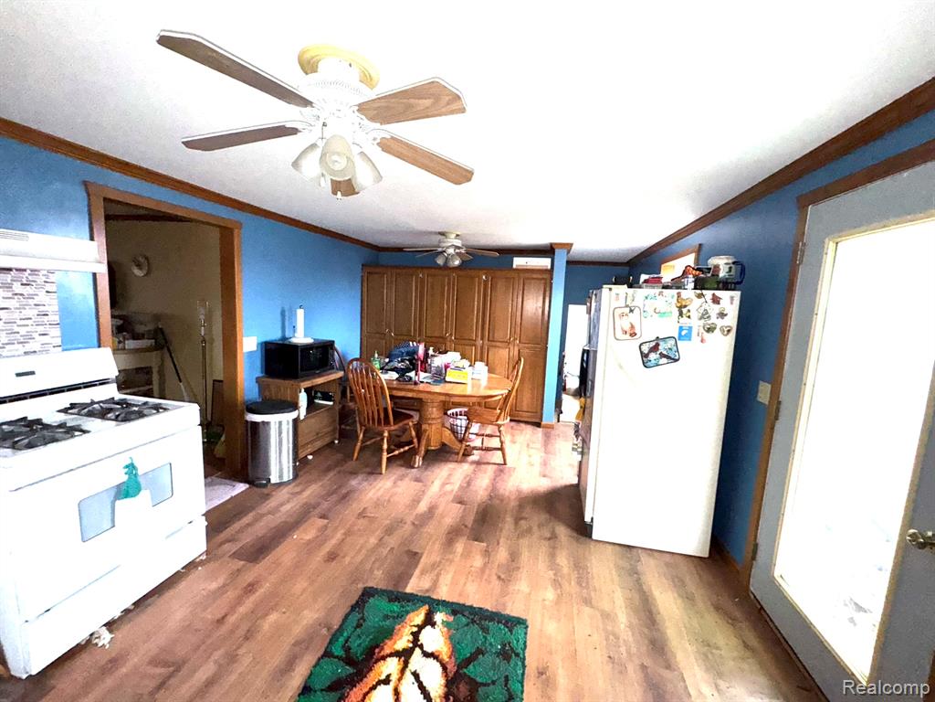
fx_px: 378
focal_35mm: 14
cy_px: 351
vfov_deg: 85.7
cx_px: 468
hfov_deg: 102.1
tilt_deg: -9.0
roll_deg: -4.6
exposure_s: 1/60
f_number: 2.2
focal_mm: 2.22
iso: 200
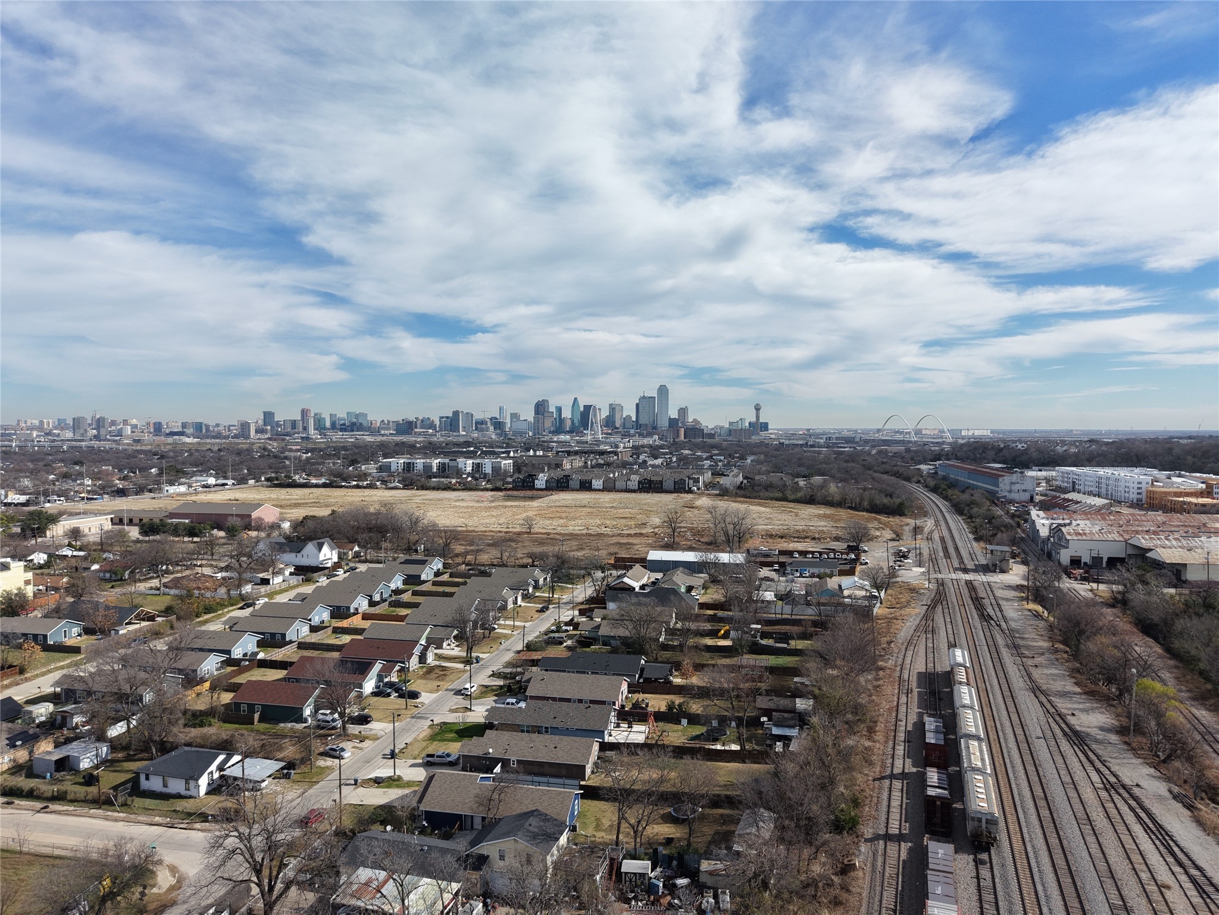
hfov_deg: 71.6
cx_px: 610
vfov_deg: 56.8
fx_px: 845
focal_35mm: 24
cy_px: 458
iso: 160
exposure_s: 1/4000
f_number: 1.8
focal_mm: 8.67
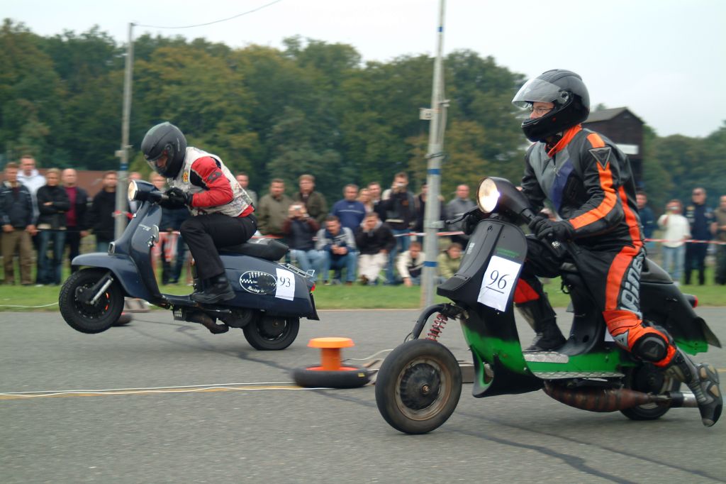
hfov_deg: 19.5
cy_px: 242
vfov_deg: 13.0
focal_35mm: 105
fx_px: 2117
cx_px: 363
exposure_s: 1/125
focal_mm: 70
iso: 100
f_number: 4.5
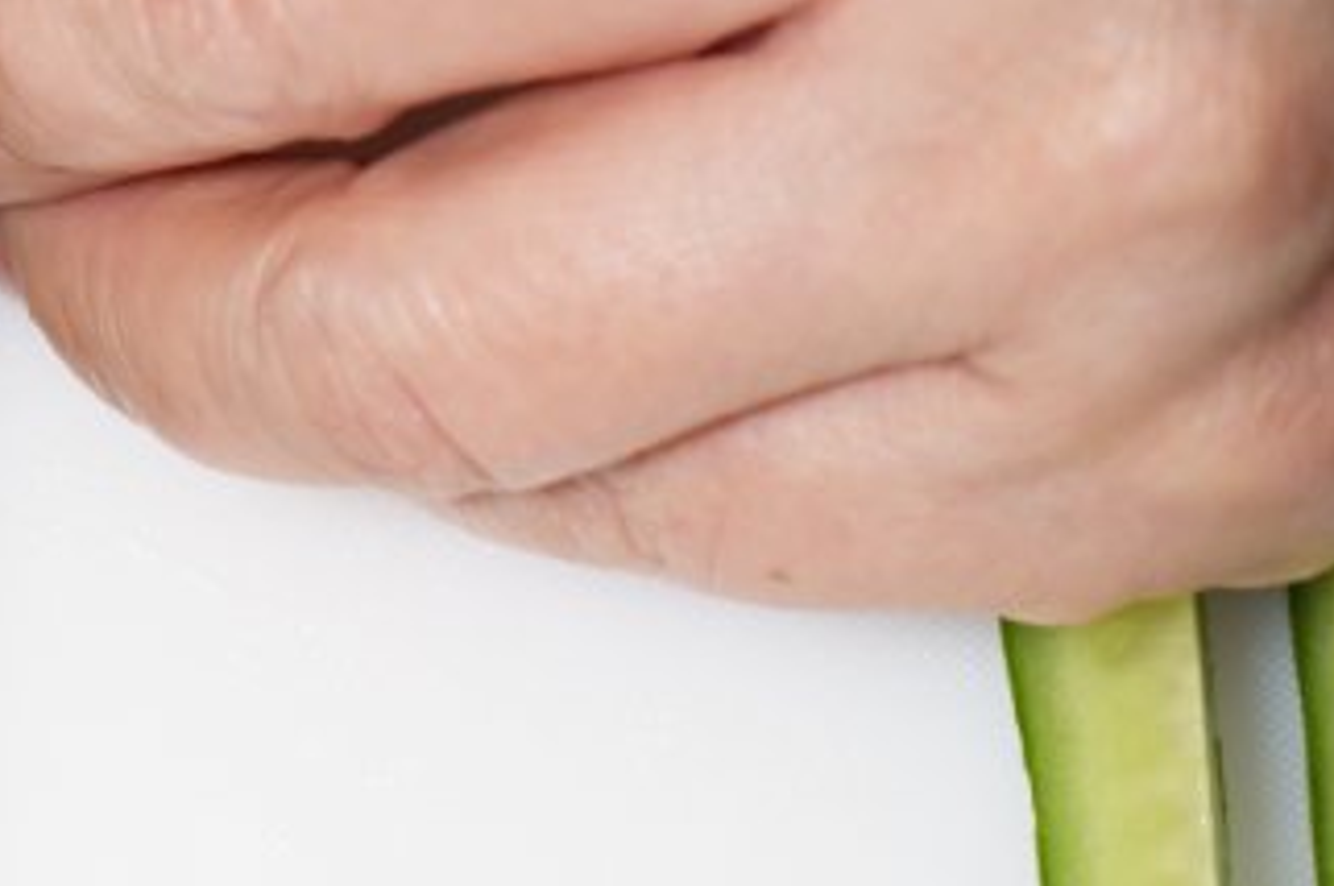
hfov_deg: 7.8
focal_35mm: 261
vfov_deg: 5.2
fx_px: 9662
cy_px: -106
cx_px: -667
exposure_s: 1/160
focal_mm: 70
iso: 100
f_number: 8
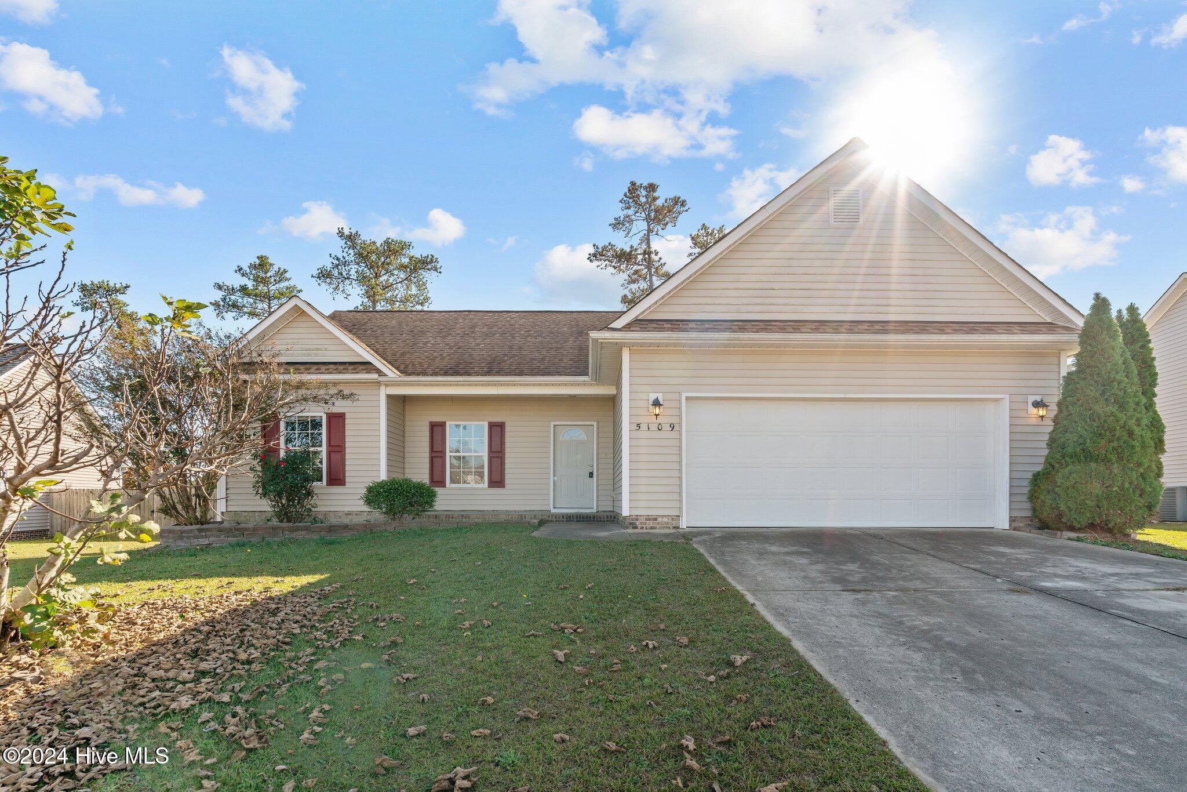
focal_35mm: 16
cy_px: 396
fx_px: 528
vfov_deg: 73.8
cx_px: 594
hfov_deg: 96.7
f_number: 8
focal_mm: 16
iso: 320
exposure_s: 1/400
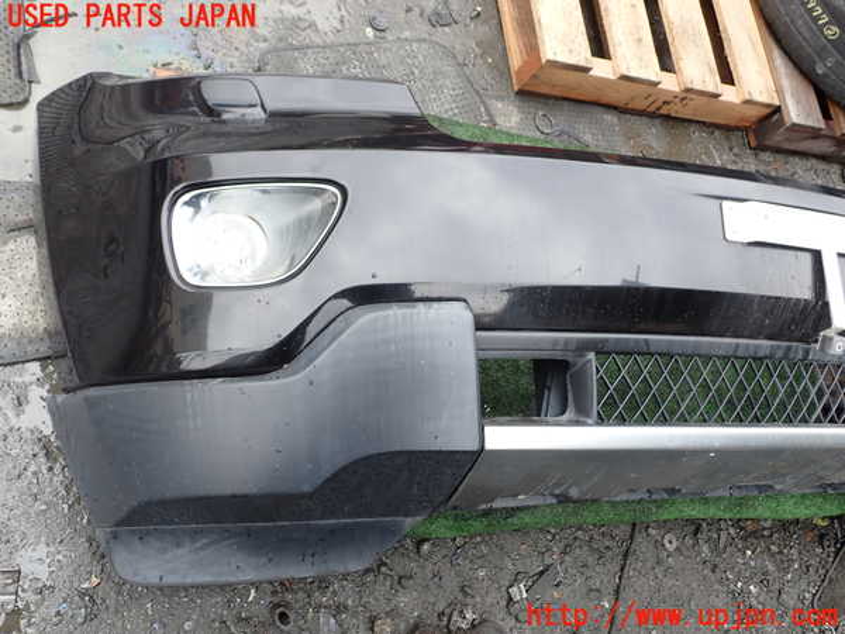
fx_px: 732
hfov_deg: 60.0
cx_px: 422
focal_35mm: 30
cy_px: 317
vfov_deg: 46.8
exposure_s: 1/250
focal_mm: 5.4
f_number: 3.2
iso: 100
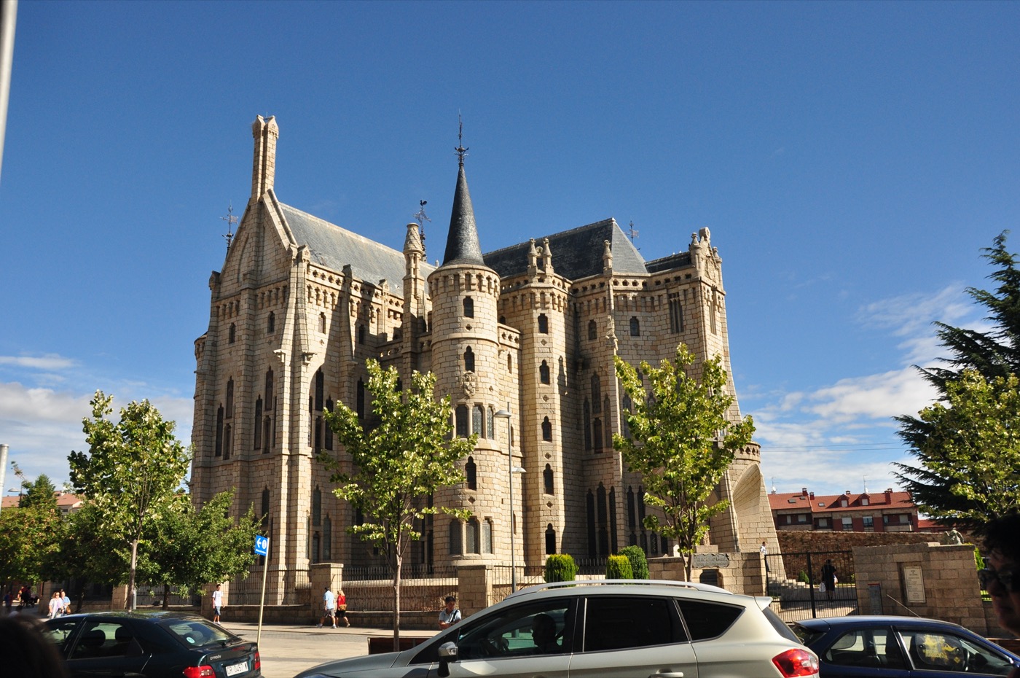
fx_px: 849
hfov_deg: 62.0
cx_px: 510
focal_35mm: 30
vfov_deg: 43.5
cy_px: 339
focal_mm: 20
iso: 500
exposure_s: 1/1600
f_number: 7.1
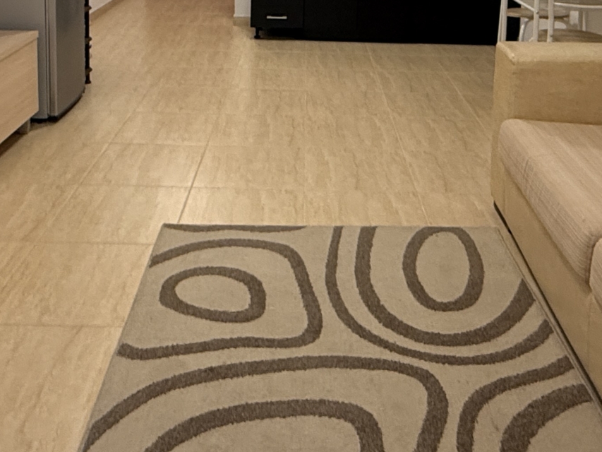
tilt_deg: -5.2
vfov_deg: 30.4
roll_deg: -0.3
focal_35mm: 42
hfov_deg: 44.8
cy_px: -55
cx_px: 304
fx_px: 731
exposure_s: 1/50
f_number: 2.2
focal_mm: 2.22
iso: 200
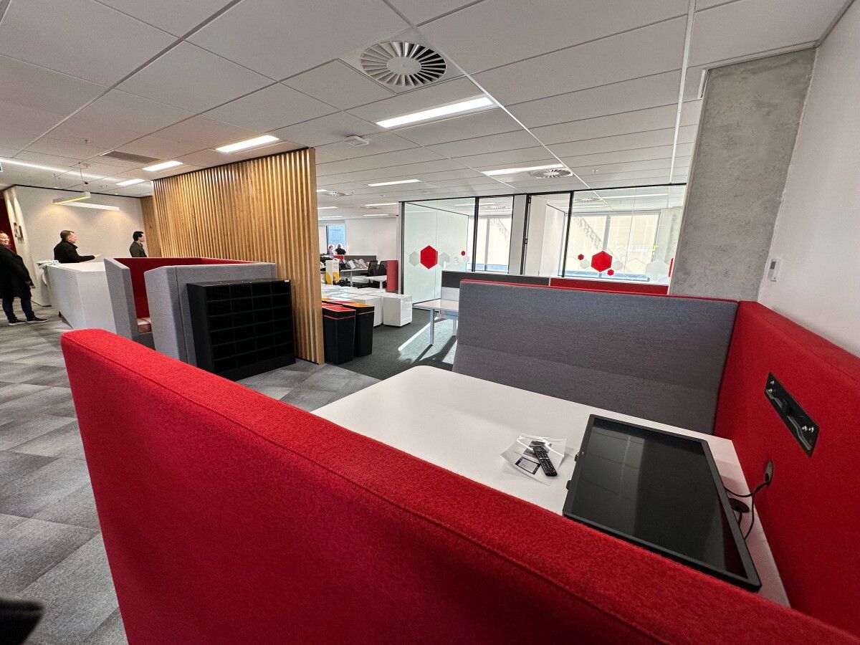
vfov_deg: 85.7
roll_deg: -1.4
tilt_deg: -12.3
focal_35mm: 14
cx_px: 430
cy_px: 322
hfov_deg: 102.1
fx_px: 348
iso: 80
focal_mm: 2.22
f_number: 2.2
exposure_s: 1/100
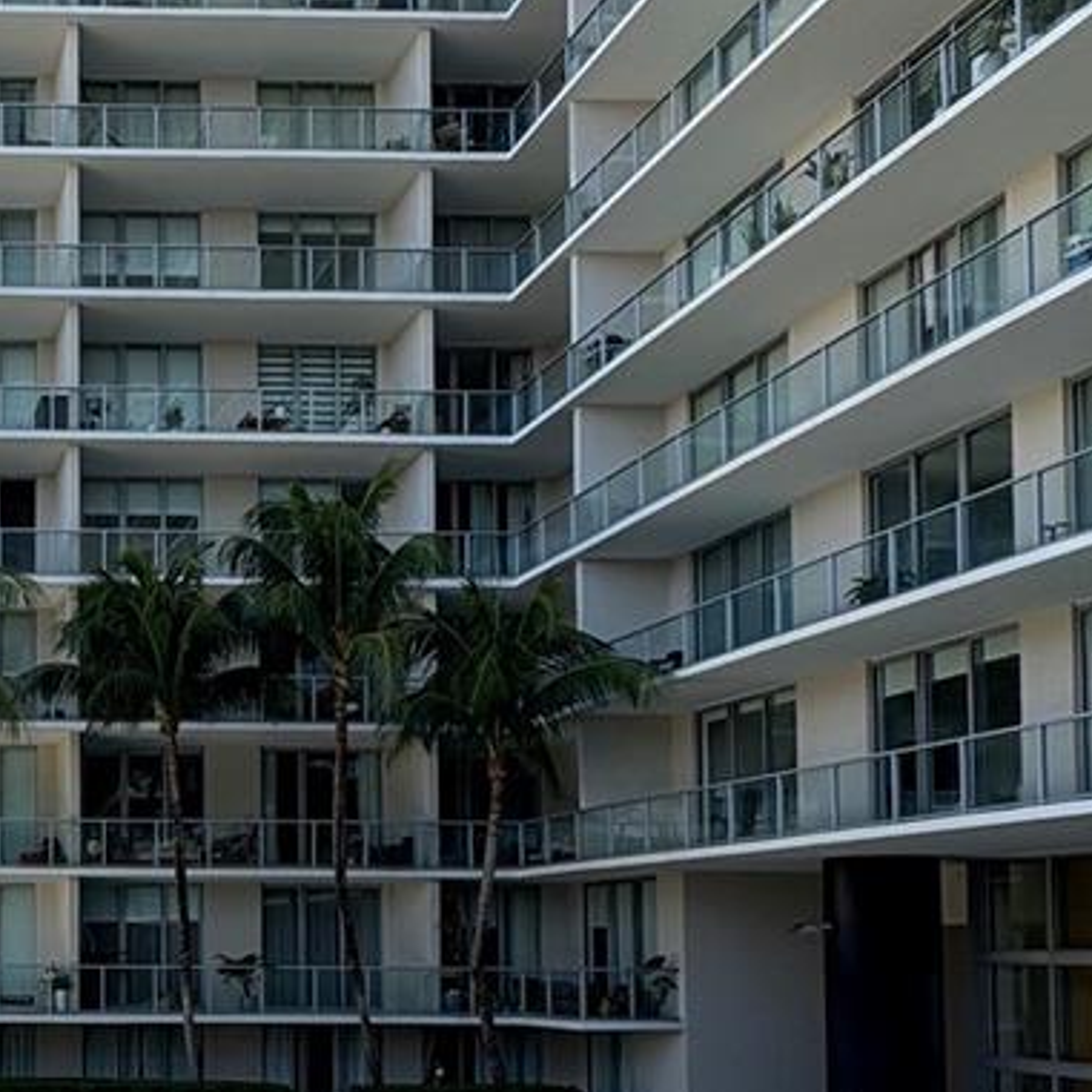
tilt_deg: +2.7
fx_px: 1392
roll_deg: -0.5
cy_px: 906
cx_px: -163
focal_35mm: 39
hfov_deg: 35.4
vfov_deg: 40.7
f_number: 2.2
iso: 64
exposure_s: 1/565
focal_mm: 2.22
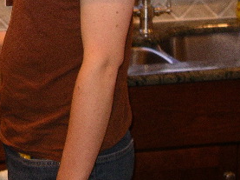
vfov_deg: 13.1
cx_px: -27
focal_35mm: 107
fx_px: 741
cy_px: -78
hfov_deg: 17.7
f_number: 2.8
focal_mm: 7.8
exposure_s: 1/40
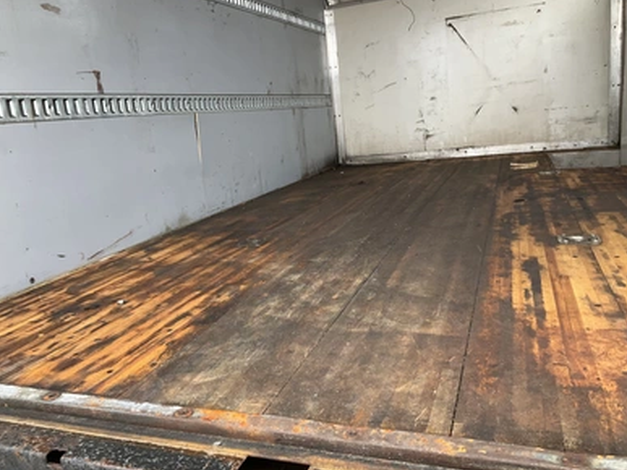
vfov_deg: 46.8
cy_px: 235
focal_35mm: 30
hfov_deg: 60.0
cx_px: 305
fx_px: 543
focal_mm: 3
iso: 25
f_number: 1.8
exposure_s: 1/154
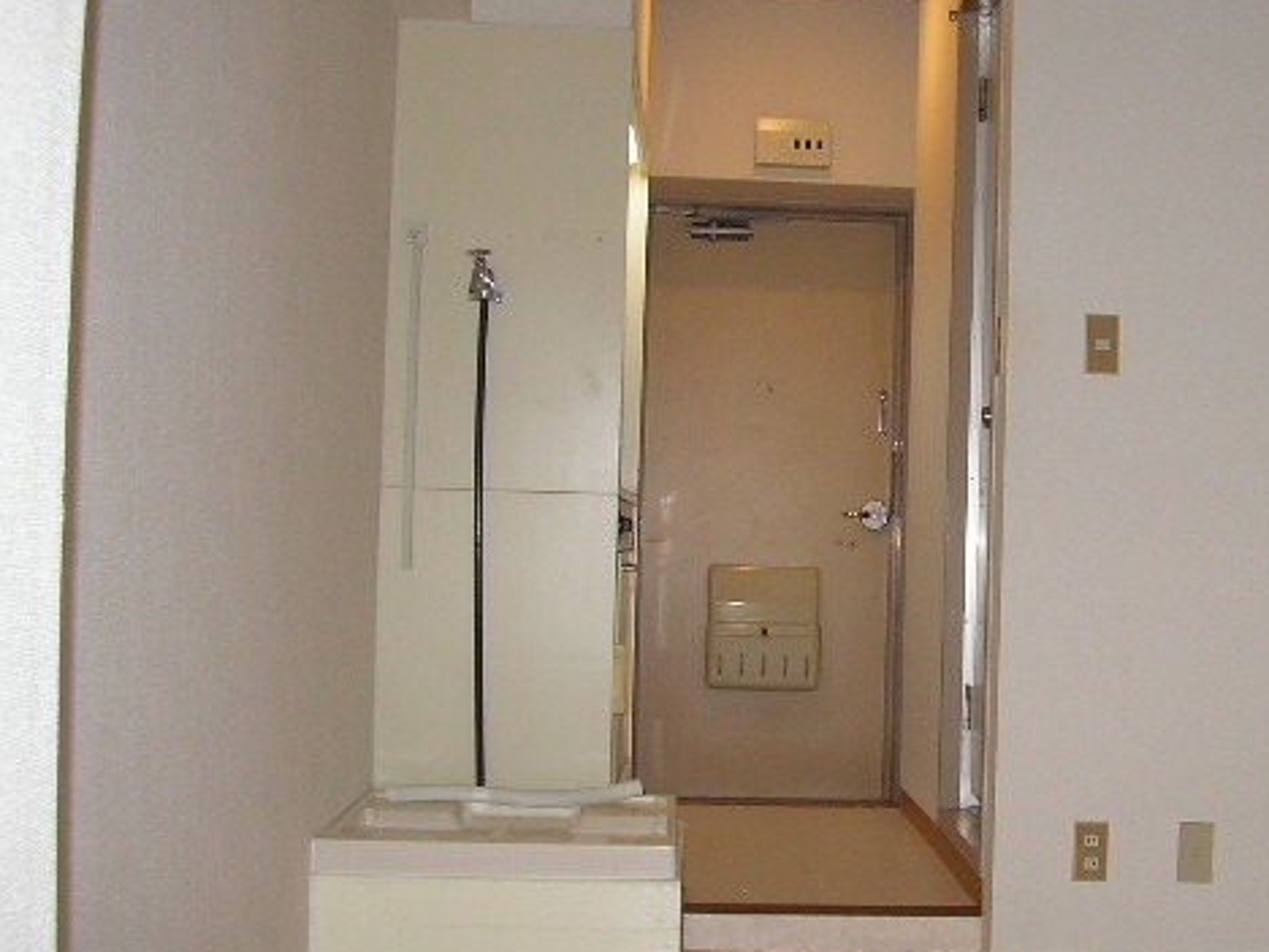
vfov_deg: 28.0
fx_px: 1906
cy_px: 491
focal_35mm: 52
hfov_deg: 36.5
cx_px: 819
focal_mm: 5.8
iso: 100
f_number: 2.9
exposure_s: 1/30
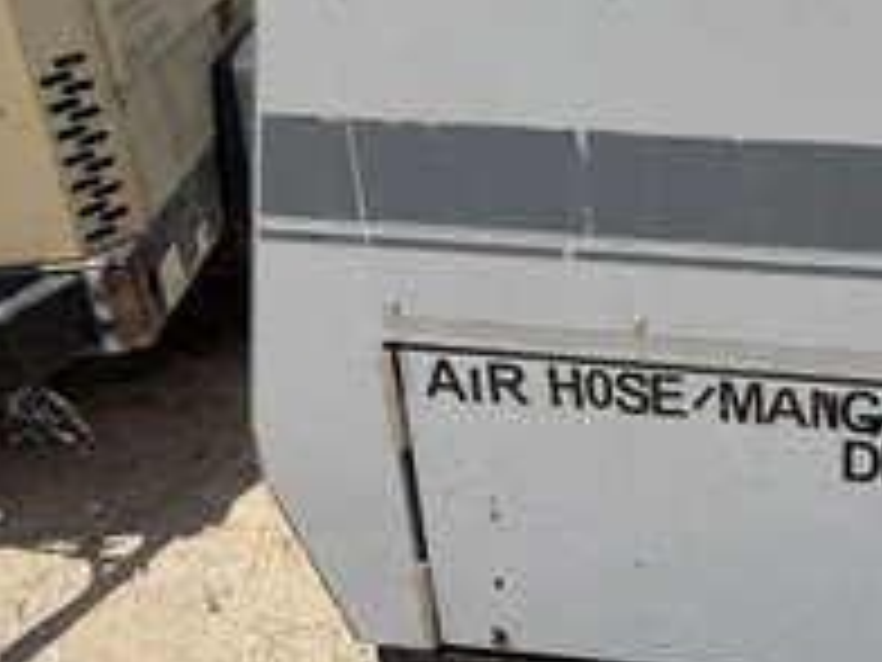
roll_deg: +0.7
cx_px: 850
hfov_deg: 35.7
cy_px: 378
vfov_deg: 29.6
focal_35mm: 49
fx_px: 1248
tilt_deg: -26.3
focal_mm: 6.76
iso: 80
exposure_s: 1/7353
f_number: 1.78
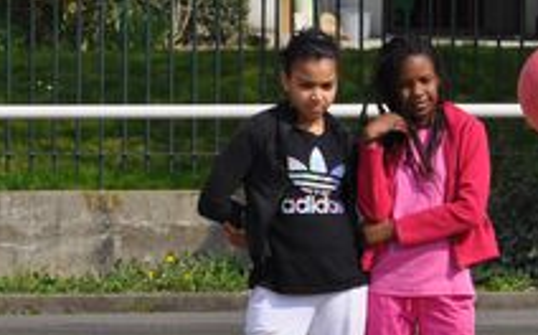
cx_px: 353
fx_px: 4731
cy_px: 450
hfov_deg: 6.5
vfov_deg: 4.0
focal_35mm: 323
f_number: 8
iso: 200
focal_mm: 70
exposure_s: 1/1000
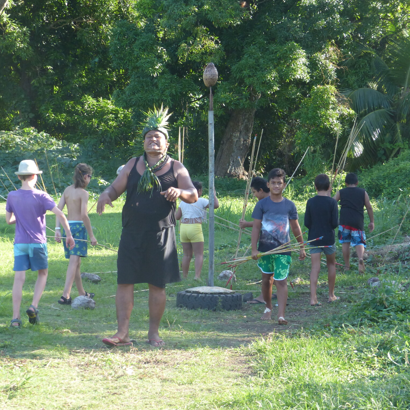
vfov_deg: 17.1
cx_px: 206
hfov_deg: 17.1
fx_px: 1367
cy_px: 204
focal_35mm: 102
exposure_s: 1/200
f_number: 4
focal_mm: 15.5
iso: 200
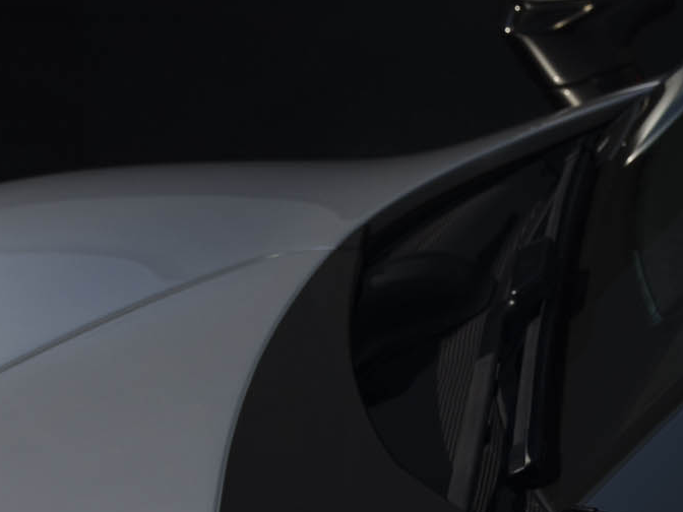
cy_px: 664
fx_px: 3808
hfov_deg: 10.1
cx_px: 750
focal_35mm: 193
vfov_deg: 7.6
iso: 400
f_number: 11
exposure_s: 1/640
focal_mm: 57.5
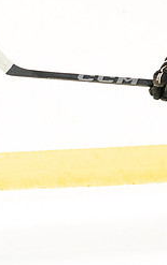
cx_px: 299
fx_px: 5613
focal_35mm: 773
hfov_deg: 1.7
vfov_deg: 2.7
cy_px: 73
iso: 2000
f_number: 3.2
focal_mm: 150
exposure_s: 1/1600
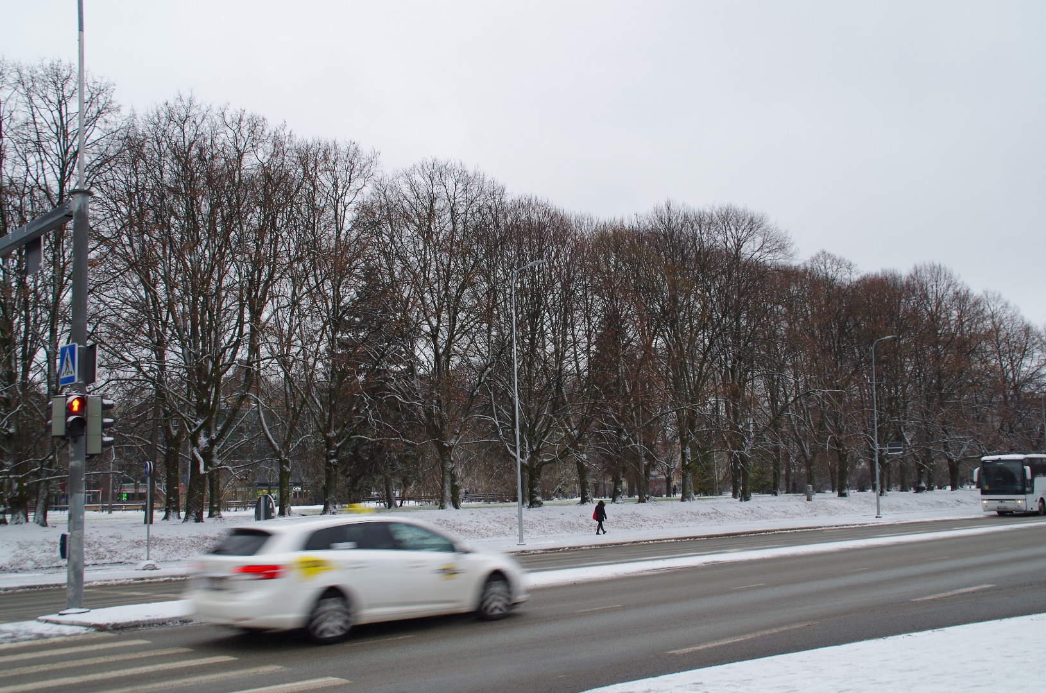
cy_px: 346
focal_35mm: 36
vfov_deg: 36.7
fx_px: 1044
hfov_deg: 53.2
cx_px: 523
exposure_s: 1/50
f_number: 8
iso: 250
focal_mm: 24
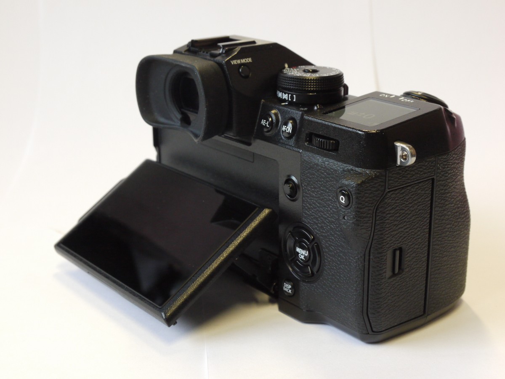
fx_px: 904
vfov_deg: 23.7
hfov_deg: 31.2
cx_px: 252
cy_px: 190
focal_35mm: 62
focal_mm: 31
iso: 800
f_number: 10
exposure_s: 1/30
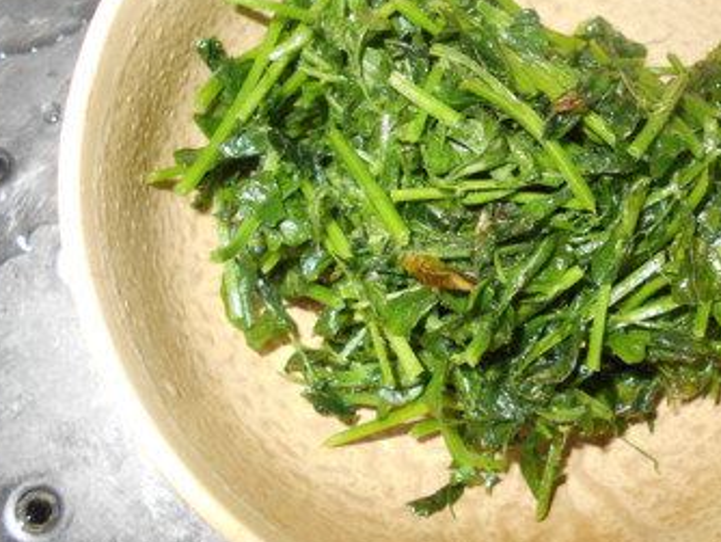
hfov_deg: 52.0
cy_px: 231
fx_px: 730
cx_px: 453
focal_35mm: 35
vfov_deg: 40.6
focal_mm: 4.6
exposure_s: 1/25
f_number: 8
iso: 200
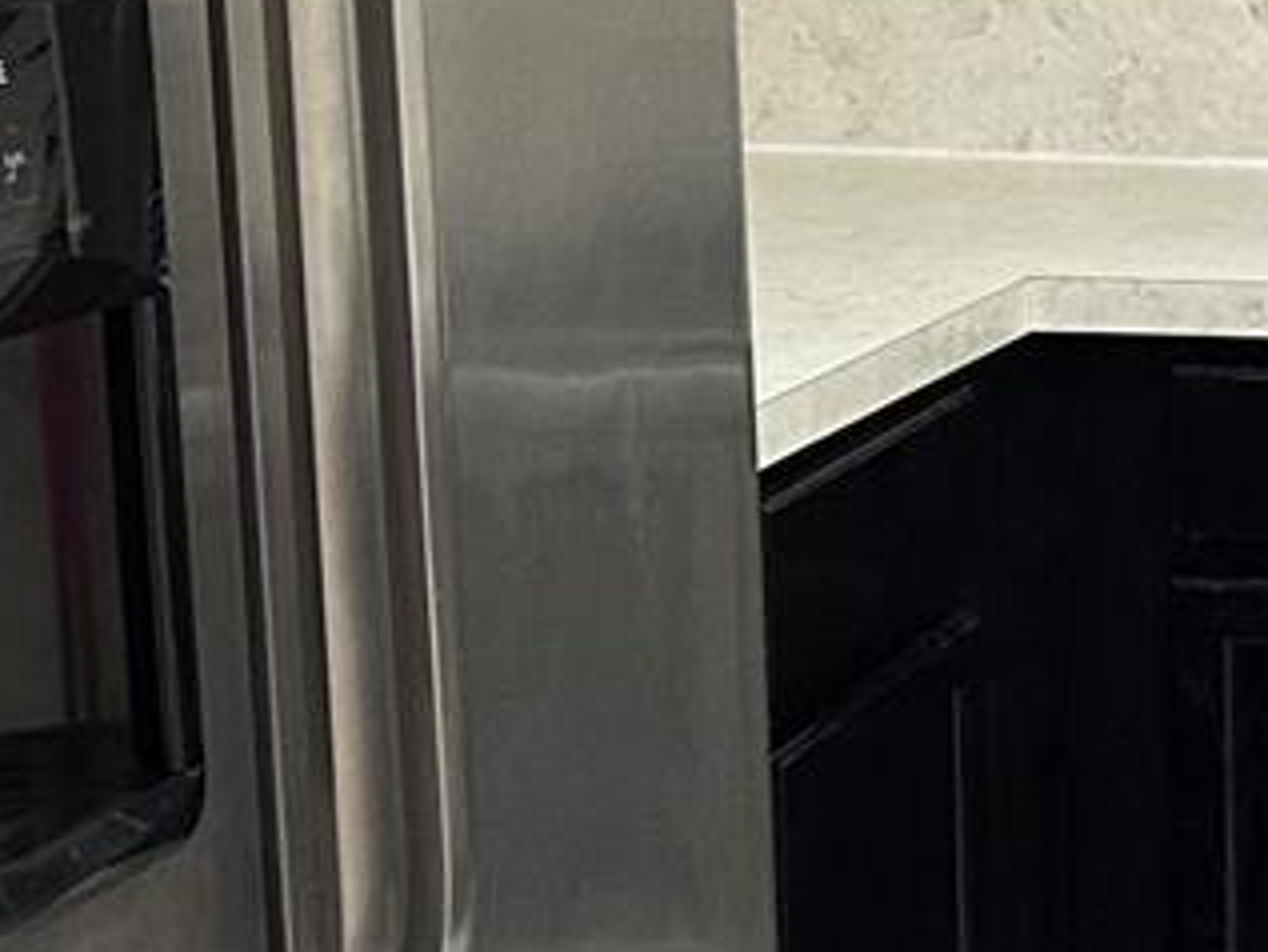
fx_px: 4434
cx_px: 2388
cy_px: 296
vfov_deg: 12.2
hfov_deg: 14.1
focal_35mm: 121
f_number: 1.78
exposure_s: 1/60
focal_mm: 6.86
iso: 320
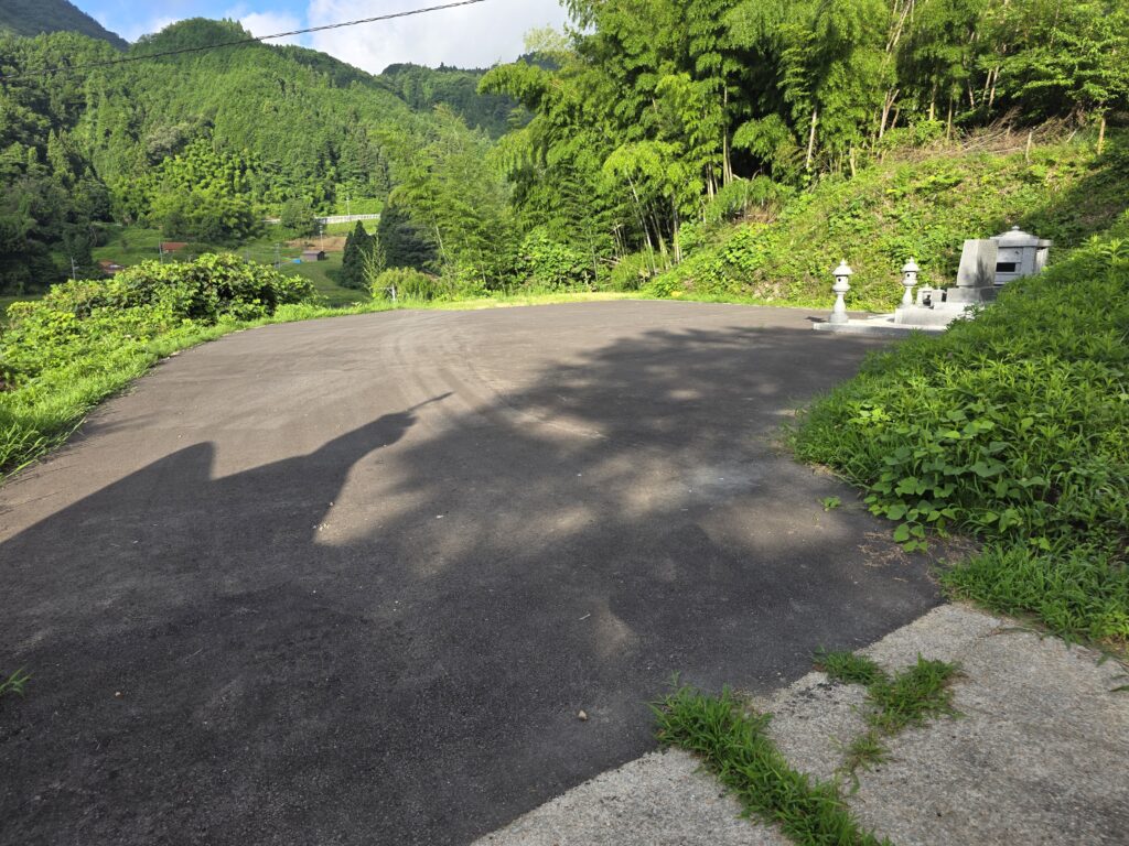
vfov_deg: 58.9
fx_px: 750
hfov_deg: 73.9
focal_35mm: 23
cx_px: 564
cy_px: 423
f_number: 1.7
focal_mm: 6.3
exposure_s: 1/1849
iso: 80
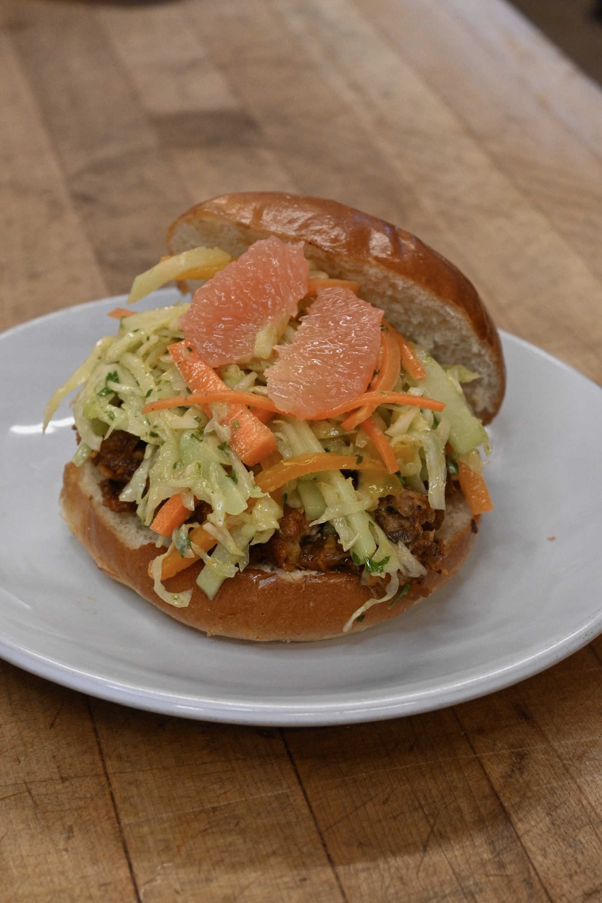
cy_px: 452
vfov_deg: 29.2
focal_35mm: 69
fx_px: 1731
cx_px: 301
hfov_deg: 19.7
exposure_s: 1/125
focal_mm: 46
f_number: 6
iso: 1800
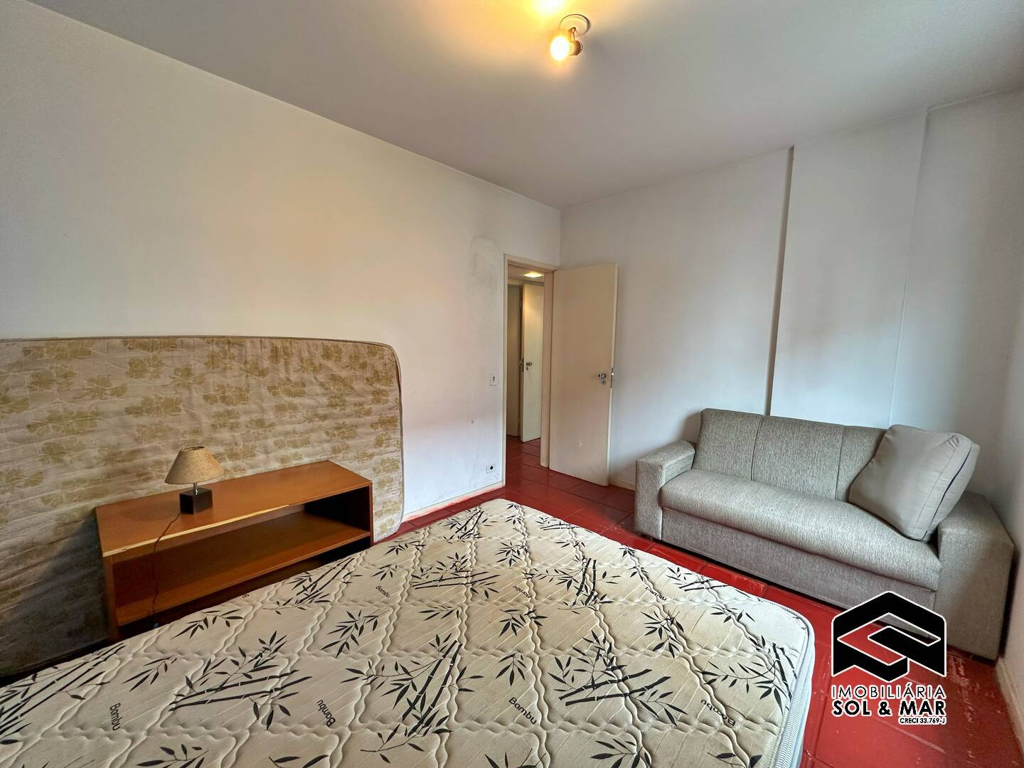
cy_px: 384
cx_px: 512
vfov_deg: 85.7
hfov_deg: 102.1
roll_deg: -1.0
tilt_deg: -6.5
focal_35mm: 14
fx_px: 414
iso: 160
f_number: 2.2
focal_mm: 2.22
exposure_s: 1/60
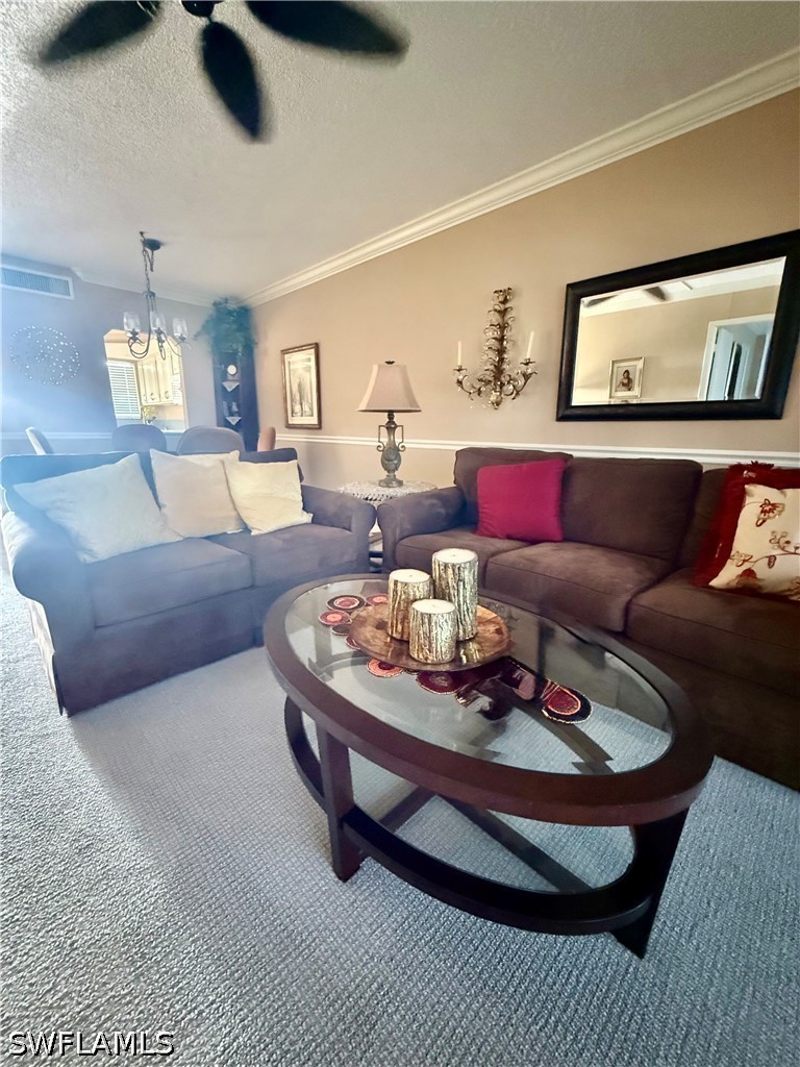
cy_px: 534
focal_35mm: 14
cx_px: 400
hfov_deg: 85.7
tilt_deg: -13.3
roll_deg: -0.9
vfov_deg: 102.1
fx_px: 431
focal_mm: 2.22
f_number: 2.2
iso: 1600
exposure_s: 1/44
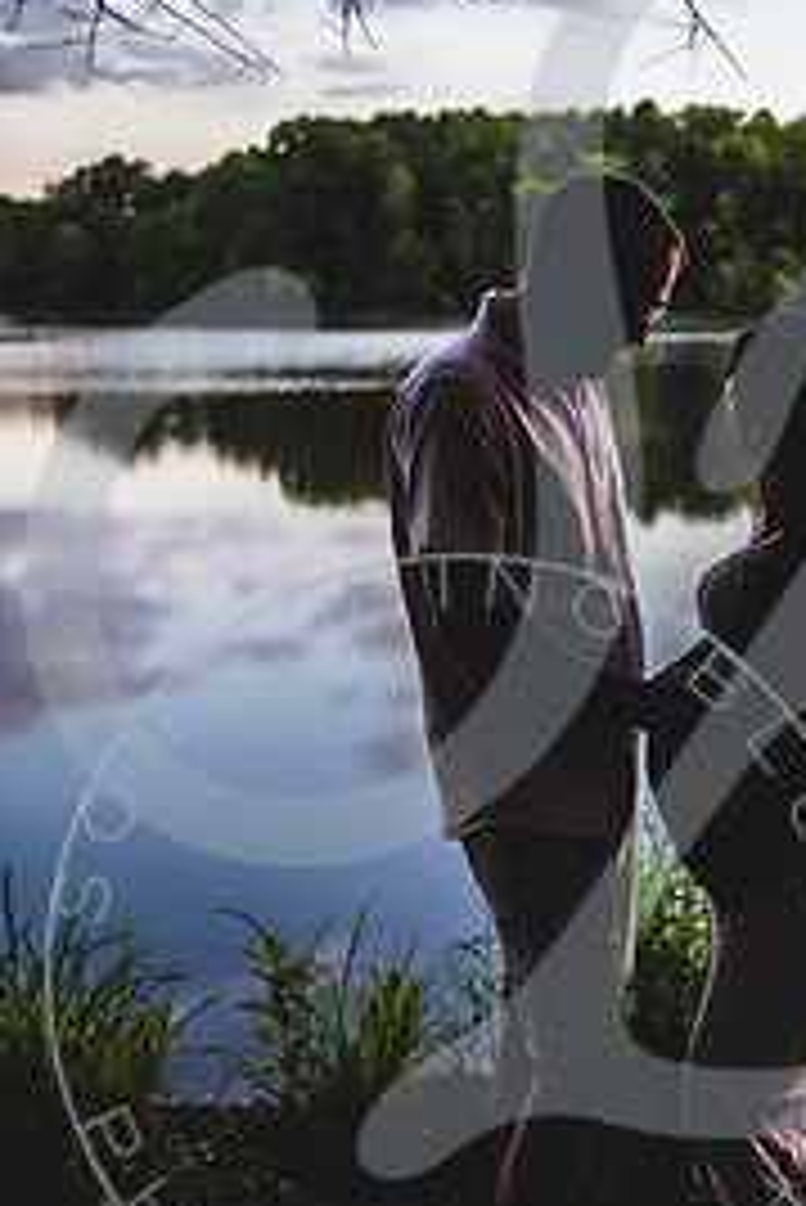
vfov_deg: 35.0
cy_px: 630
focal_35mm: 57
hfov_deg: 23.4
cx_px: 666
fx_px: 1912
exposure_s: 1/640
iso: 200
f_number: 2.8
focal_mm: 34
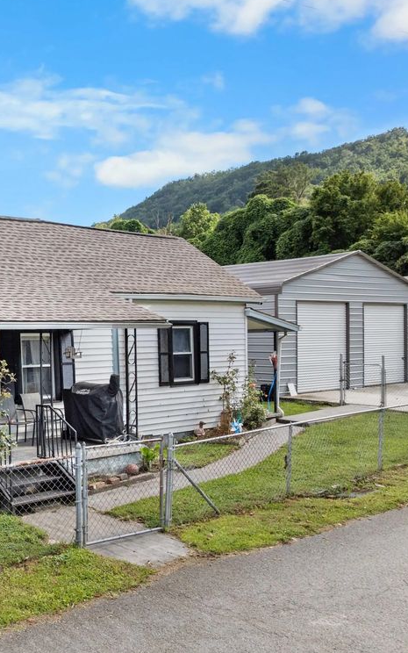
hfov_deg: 32.7
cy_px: 323
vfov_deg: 55.3
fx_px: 623
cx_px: -18
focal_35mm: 35
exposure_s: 1/60
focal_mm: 12.29
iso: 240
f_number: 2.8
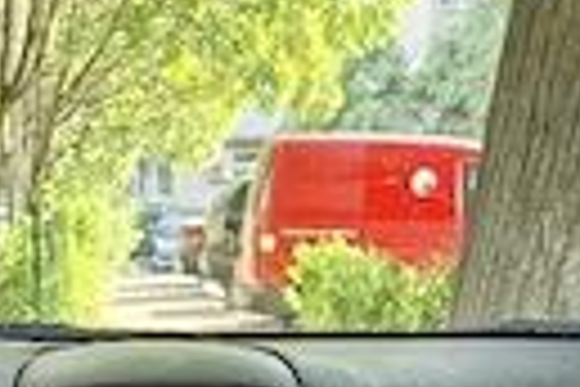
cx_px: 157
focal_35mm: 74
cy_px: 765
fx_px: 1192
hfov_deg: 27.0
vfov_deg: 15.1
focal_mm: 5.54
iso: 250
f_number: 1.8
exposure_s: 1/120
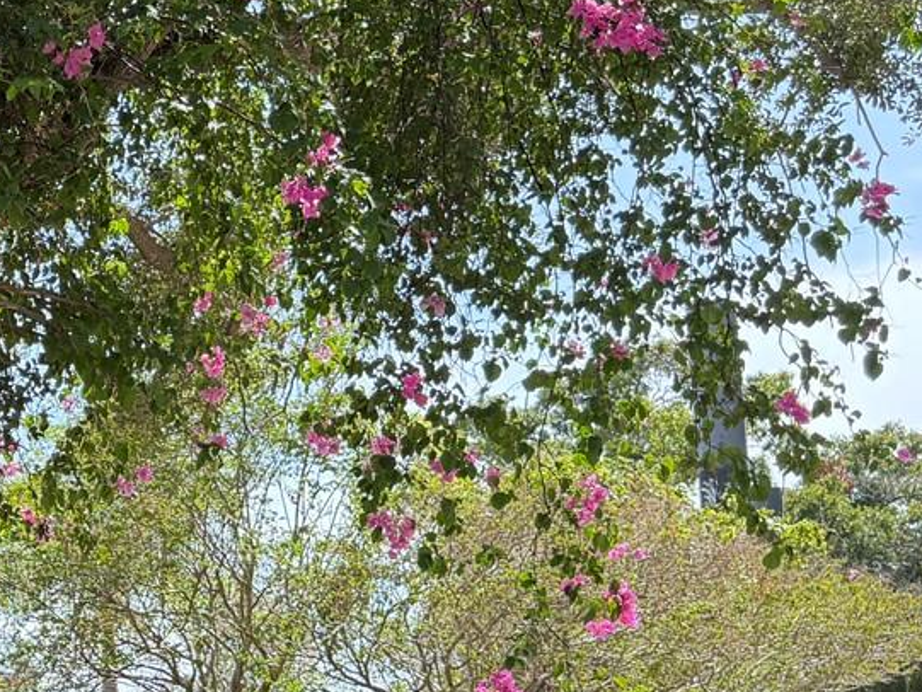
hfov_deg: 24.6
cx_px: -210
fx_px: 1892
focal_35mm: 71
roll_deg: +0.8
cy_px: 551
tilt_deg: +8.0
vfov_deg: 20.5
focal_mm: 6.76
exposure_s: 1/805
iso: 100
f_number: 1.78
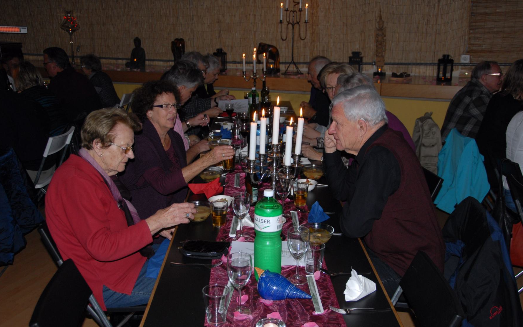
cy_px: 172
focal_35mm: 37
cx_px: 260
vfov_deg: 34.4
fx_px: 527
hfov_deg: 52.8
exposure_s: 1/60
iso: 320
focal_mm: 24
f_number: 3.8
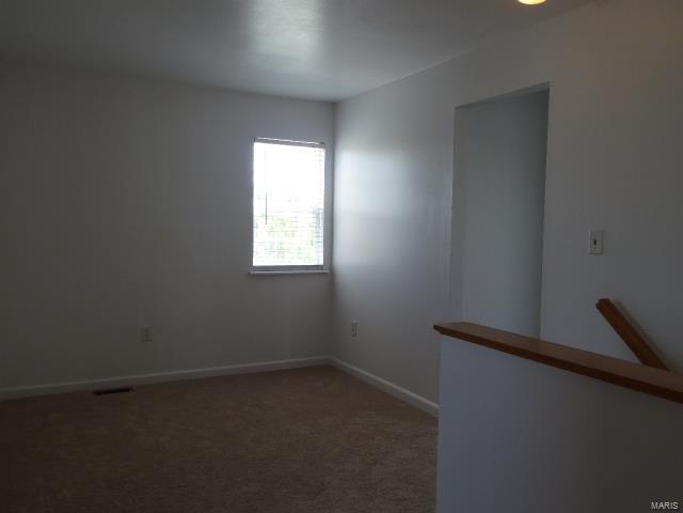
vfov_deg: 48.2
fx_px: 572
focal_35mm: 29
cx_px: 342
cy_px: 256
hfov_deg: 61.7
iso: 100
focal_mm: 5
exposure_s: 1/60
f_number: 3.5
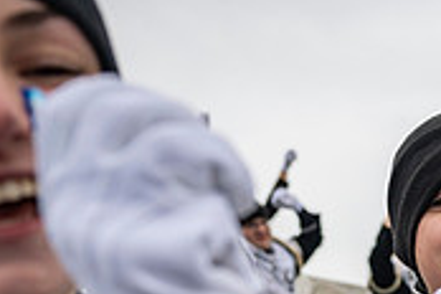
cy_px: 430
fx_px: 980
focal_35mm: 80
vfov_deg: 15.8
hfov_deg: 23.5
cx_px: 507
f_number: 2.8
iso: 160
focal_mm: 24
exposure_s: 1/500
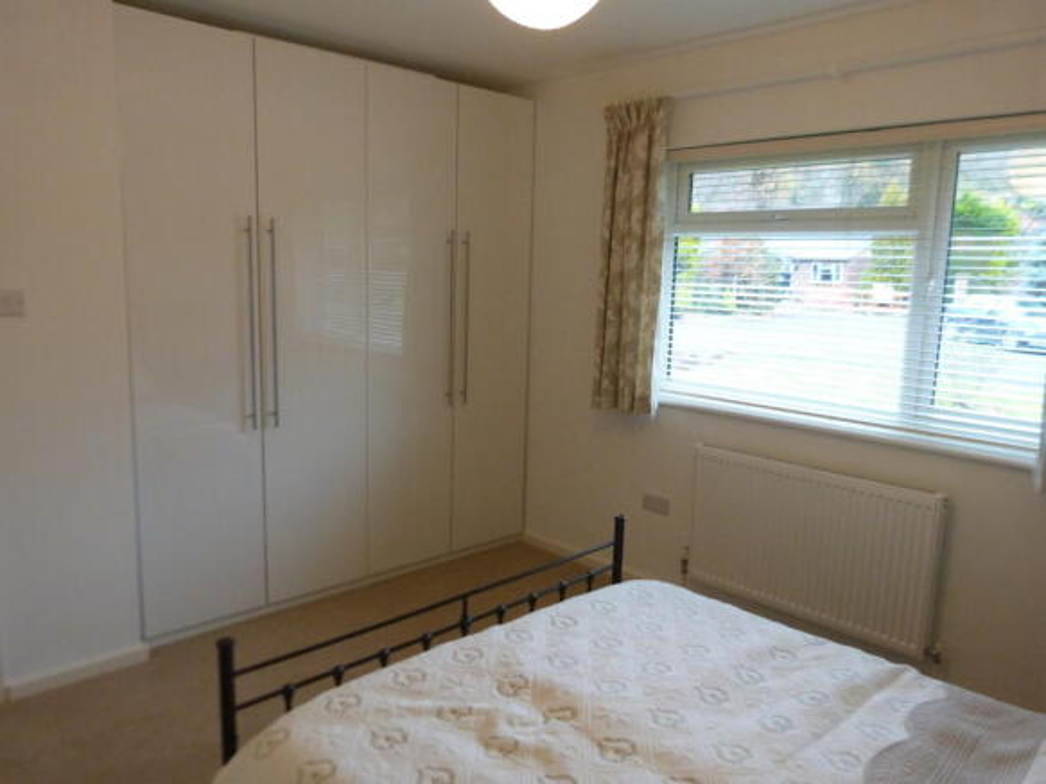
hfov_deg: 69.4
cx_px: 523
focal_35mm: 25
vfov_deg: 54.9
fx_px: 755
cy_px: 392
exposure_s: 1/50
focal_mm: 4.5
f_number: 2.8
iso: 400
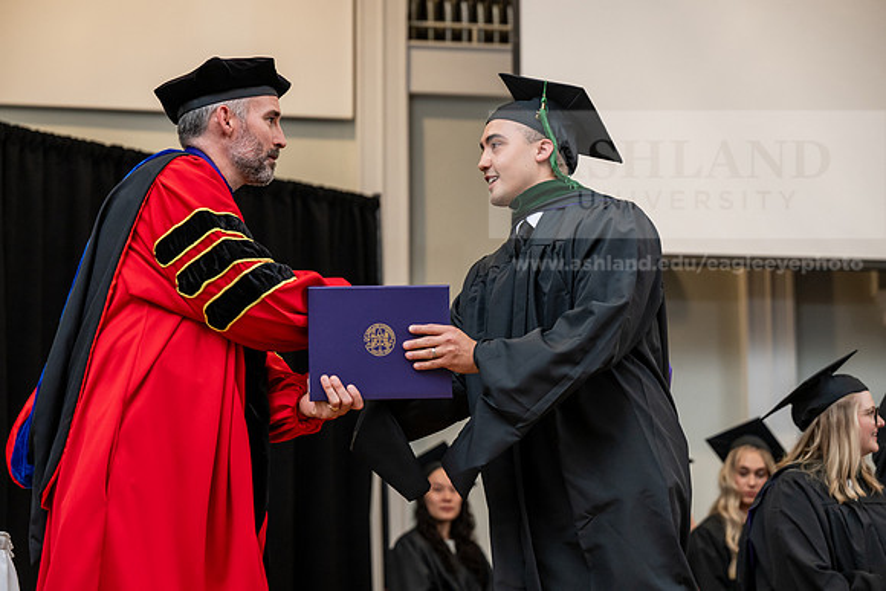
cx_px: 443
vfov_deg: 15.2
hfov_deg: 22.6
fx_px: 2215
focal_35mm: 90
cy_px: 296
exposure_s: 1/200
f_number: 3.5
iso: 1600
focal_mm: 90
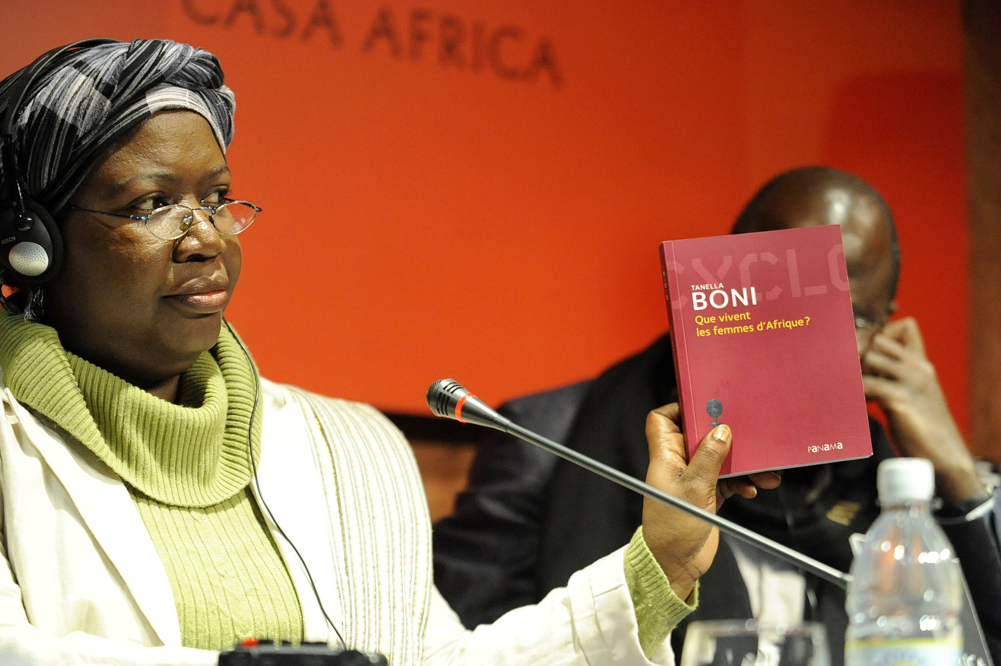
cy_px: 357
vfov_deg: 13.9
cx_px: 479
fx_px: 2724
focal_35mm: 98
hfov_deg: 20.8
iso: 5000
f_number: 2.8
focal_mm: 86
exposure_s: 1/250
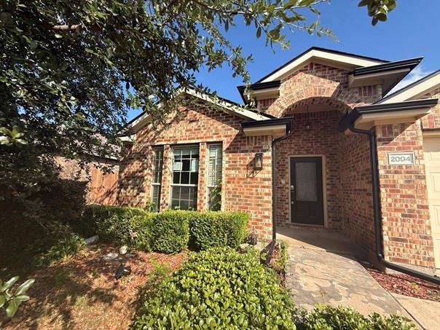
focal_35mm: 14
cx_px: 220
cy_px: 165
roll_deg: -2.4
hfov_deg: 102.1
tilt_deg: +5.0
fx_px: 178
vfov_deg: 85.7
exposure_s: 1/1431
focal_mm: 2.22
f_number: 2.2
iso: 50
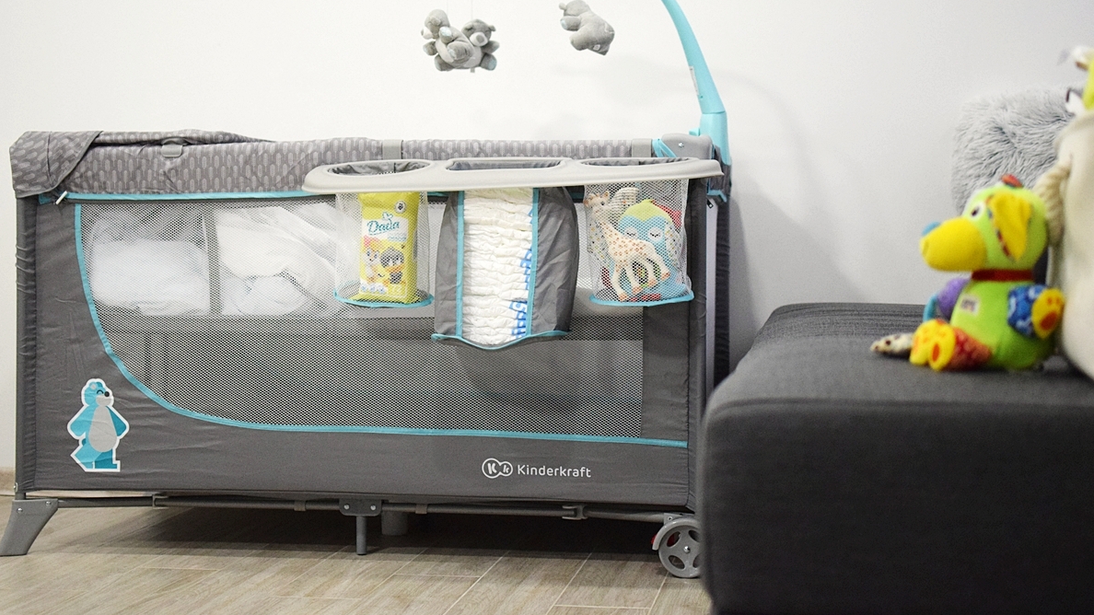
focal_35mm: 56
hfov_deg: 37.5
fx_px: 1611
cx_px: 551
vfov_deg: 21.6
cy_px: 251
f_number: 2
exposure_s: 1/500
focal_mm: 35
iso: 2500
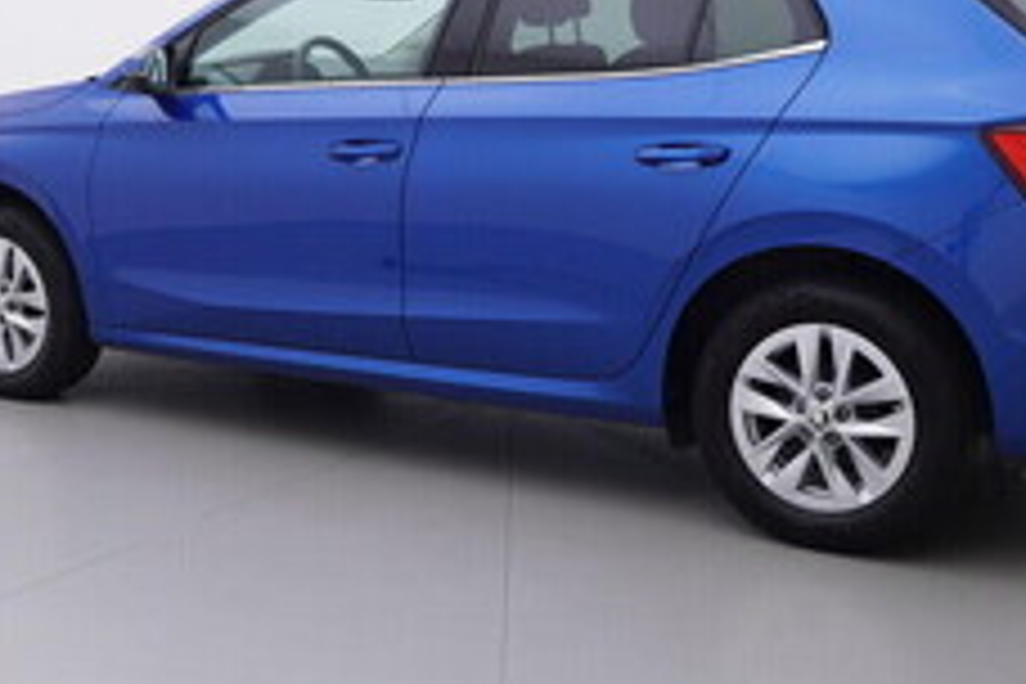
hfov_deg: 36.7
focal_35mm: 54
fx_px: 1545
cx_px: 466
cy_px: 245
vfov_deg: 24.9
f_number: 5
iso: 200
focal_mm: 15
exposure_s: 1/80
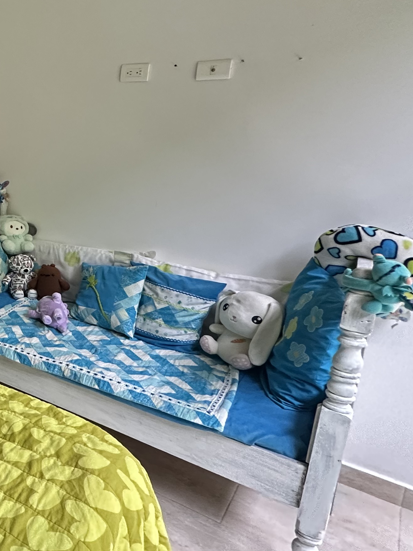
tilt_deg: -9.9
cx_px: -174
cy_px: 211
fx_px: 509
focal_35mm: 32
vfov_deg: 56.2
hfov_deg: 30.2
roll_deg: +0.0
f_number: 2.2
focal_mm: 2.22
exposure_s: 1/99
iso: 250
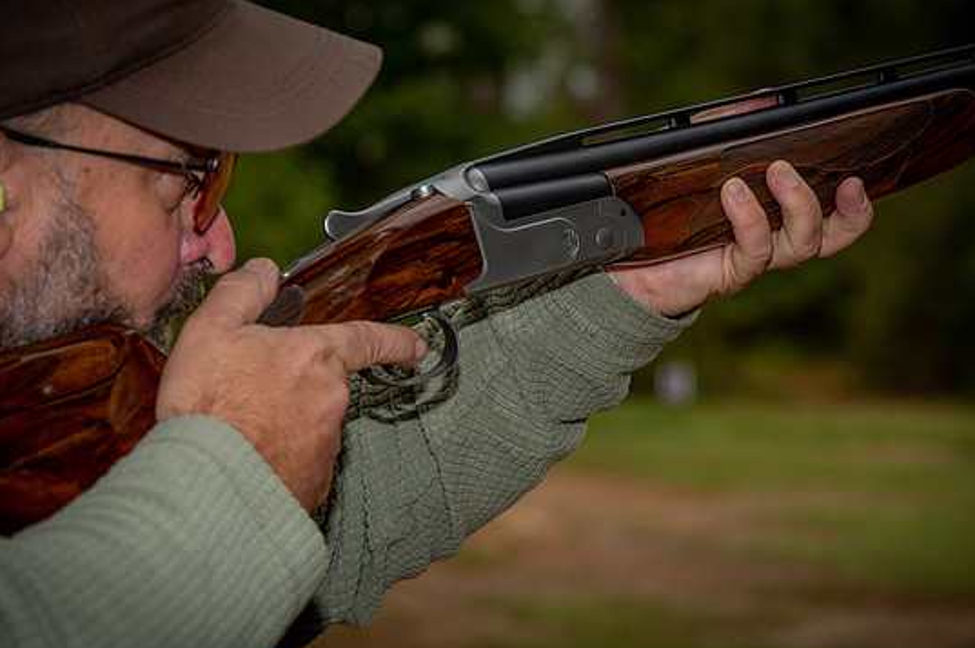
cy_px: 349
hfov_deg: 15.2
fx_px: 3653
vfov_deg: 10.1
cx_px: 492
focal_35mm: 135
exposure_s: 1/250
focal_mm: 125
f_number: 8
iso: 320
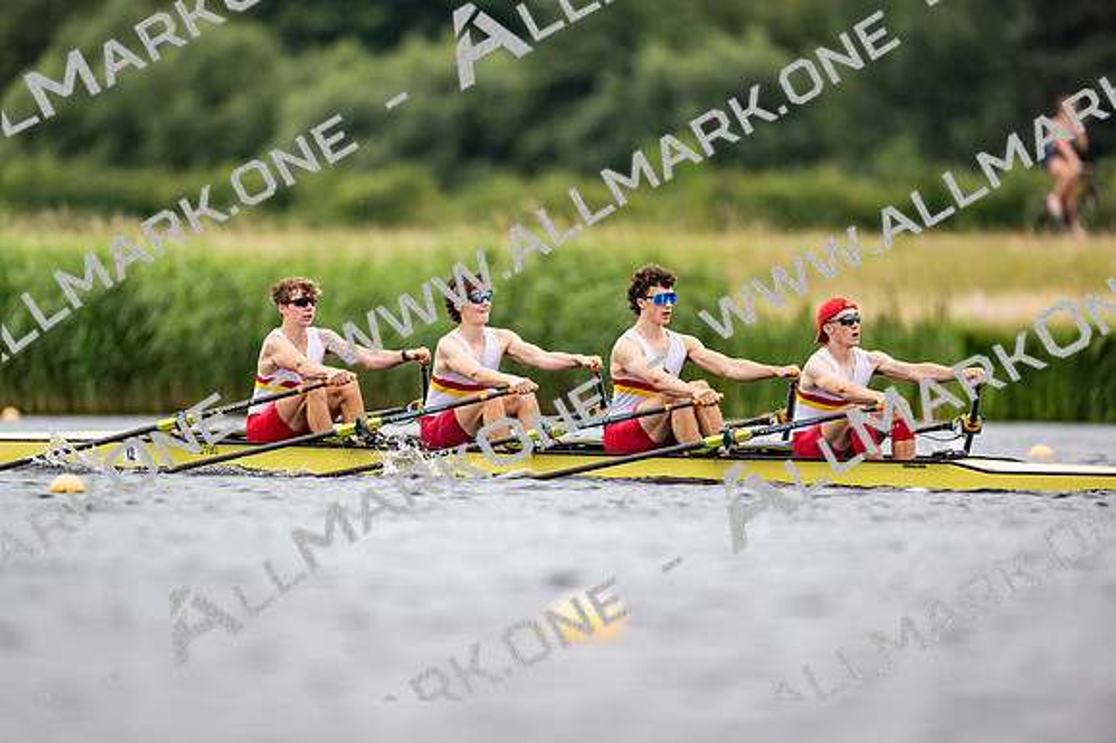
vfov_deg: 2.3
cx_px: 558
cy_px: 372
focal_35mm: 600
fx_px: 18593
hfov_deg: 3.4
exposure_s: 1/2500
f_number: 4
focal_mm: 600
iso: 800
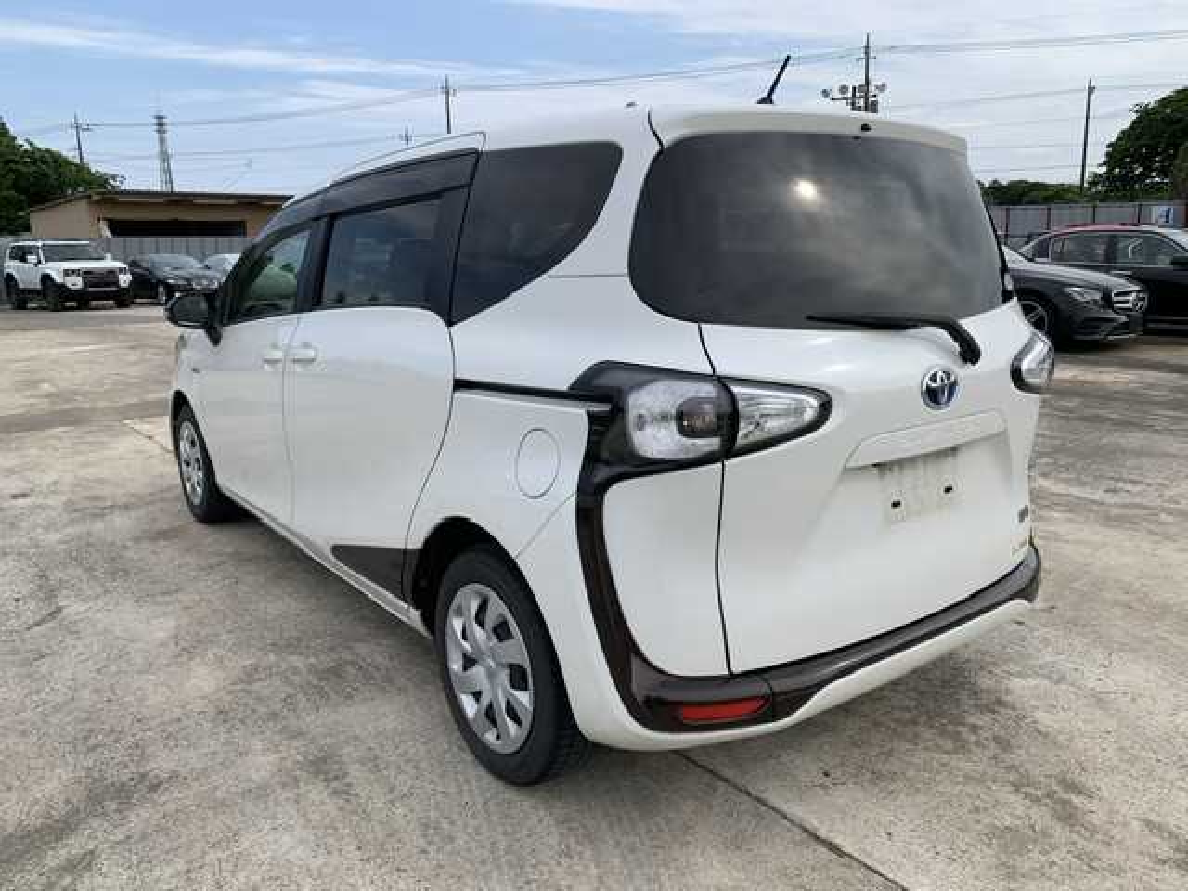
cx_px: 594
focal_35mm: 26
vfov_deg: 53.1
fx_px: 892
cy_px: 446
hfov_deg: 67.3
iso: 25
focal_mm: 4.25
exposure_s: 1/1880
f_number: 1.8
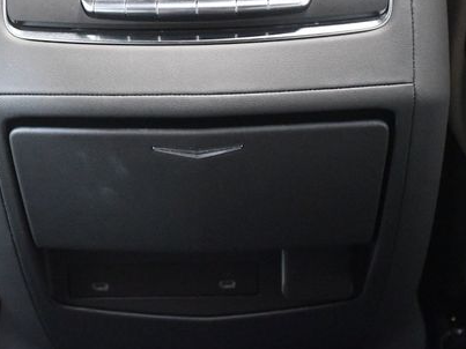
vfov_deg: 16.9
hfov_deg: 22.5
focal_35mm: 87
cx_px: 180
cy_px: 131
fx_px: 1171
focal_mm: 38
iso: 12800
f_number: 4.2
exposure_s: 1/50
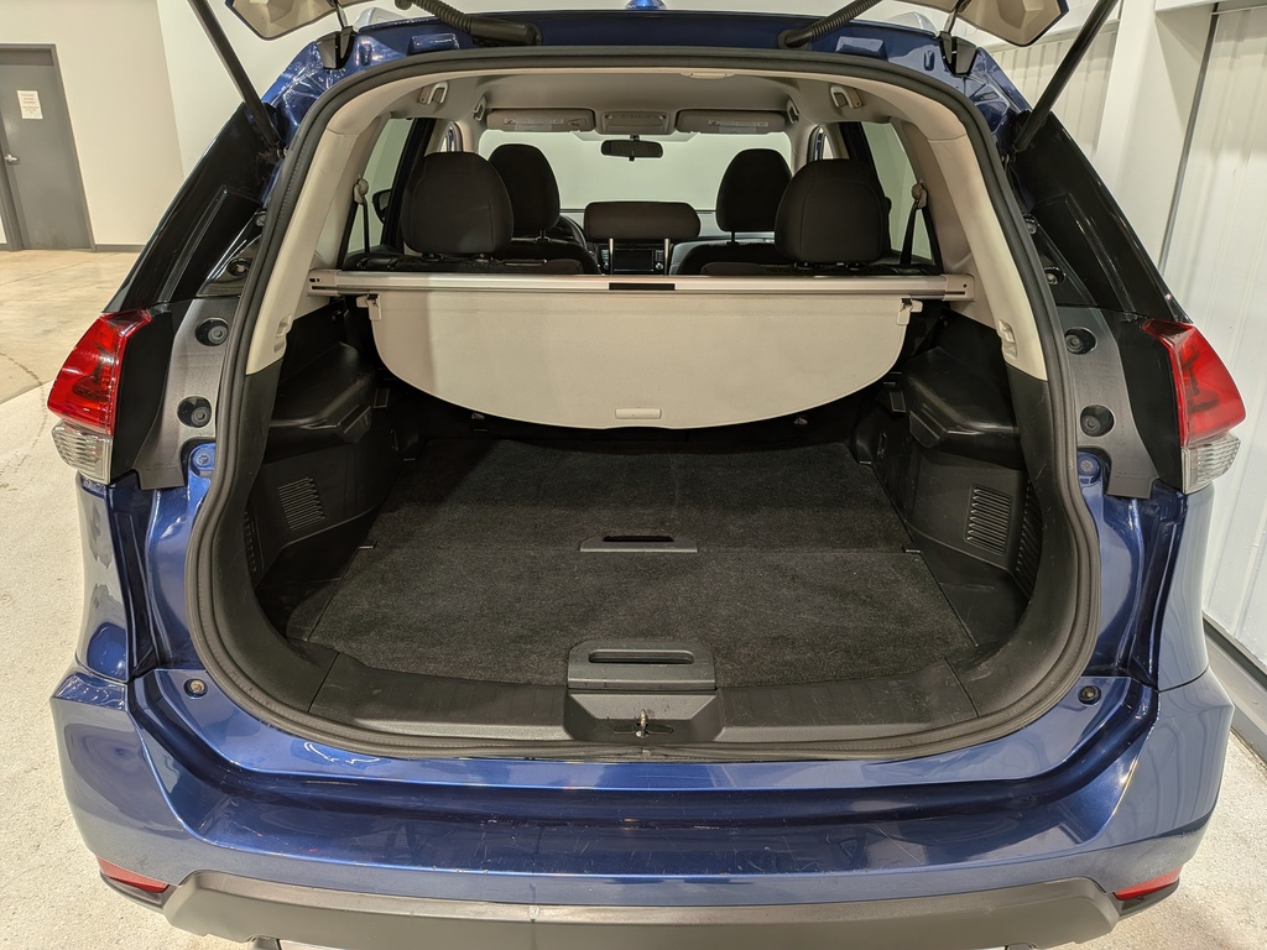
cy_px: 475
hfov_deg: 71.6
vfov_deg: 56.8
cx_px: 634
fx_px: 878
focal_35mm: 24
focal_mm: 4.53
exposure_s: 1/158
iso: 28
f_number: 1.7
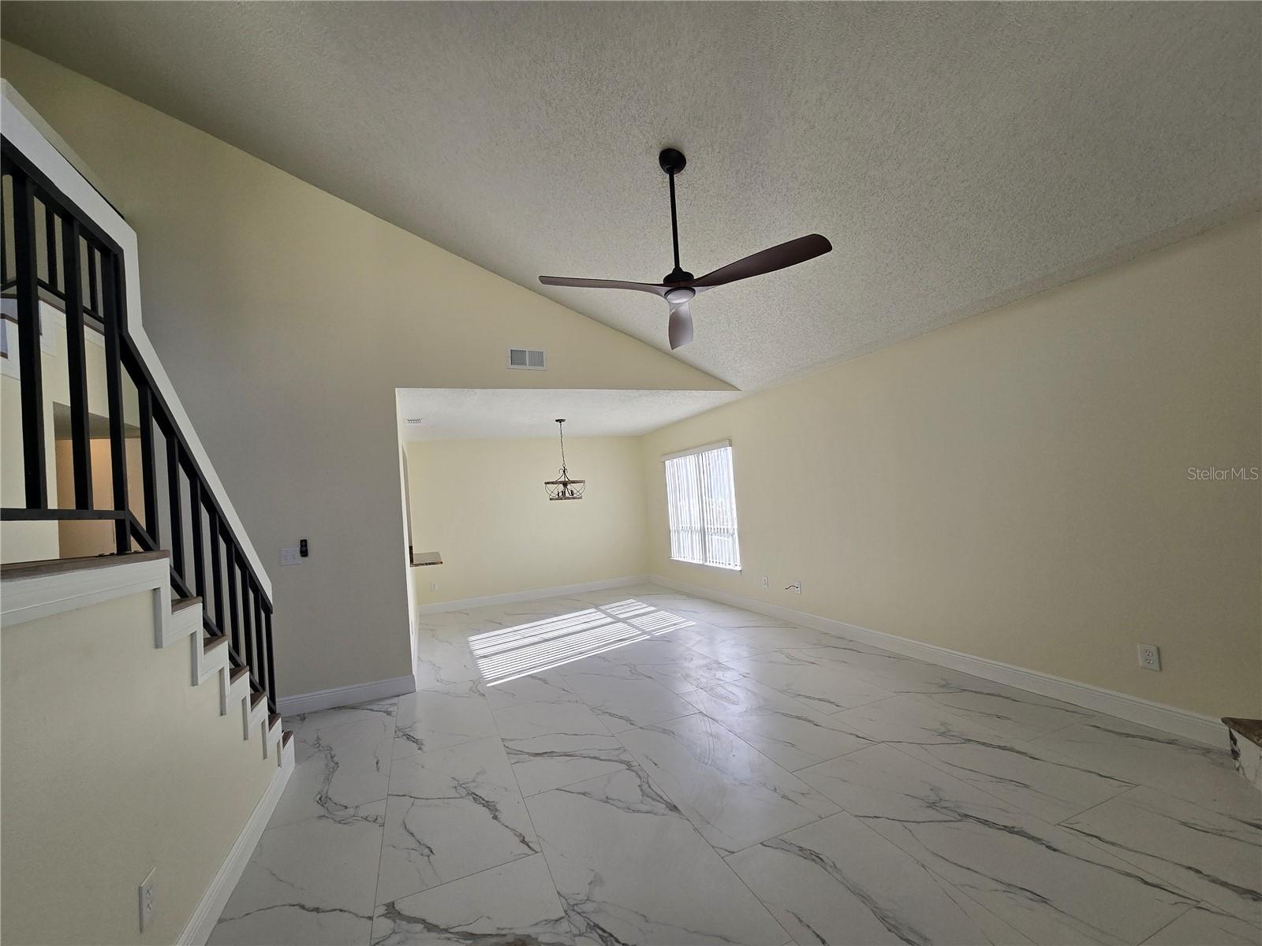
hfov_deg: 106.2
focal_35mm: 13
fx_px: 474
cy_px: 473
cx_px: 631
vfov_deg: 89.9
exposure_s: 1/230
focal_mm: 2.2
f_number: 2.2
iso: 50
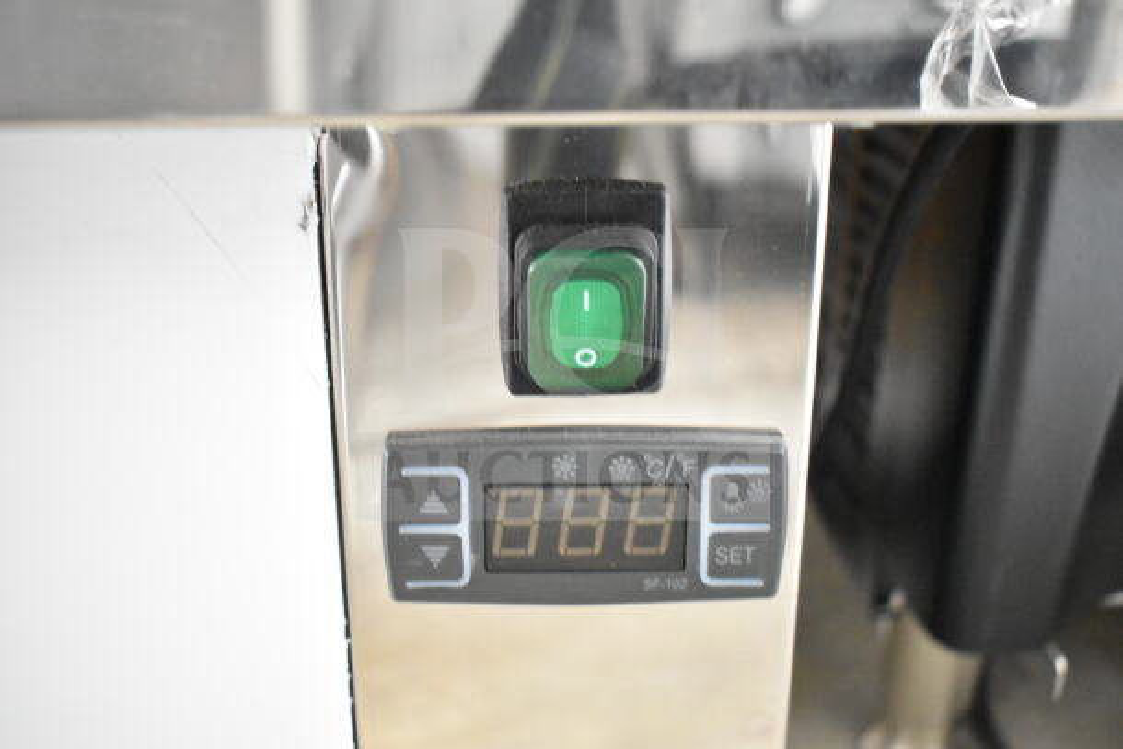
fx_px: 1217
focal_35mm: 39
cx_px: 562
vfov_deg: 34.2
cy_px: 374
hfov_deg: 49.5
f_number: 4
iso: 9000
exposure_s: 1/40
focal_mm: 26
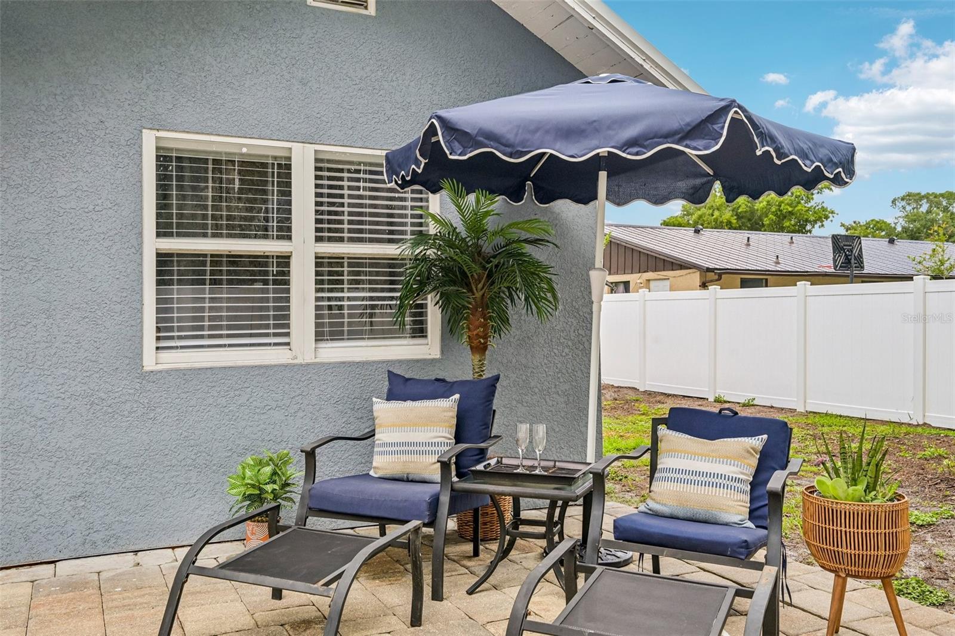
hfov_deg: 61.9
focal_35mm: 30
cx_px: 478
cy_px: 318
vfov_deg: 43.6
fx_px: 796
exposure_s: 1/320
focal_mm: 30
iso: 400
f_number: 8
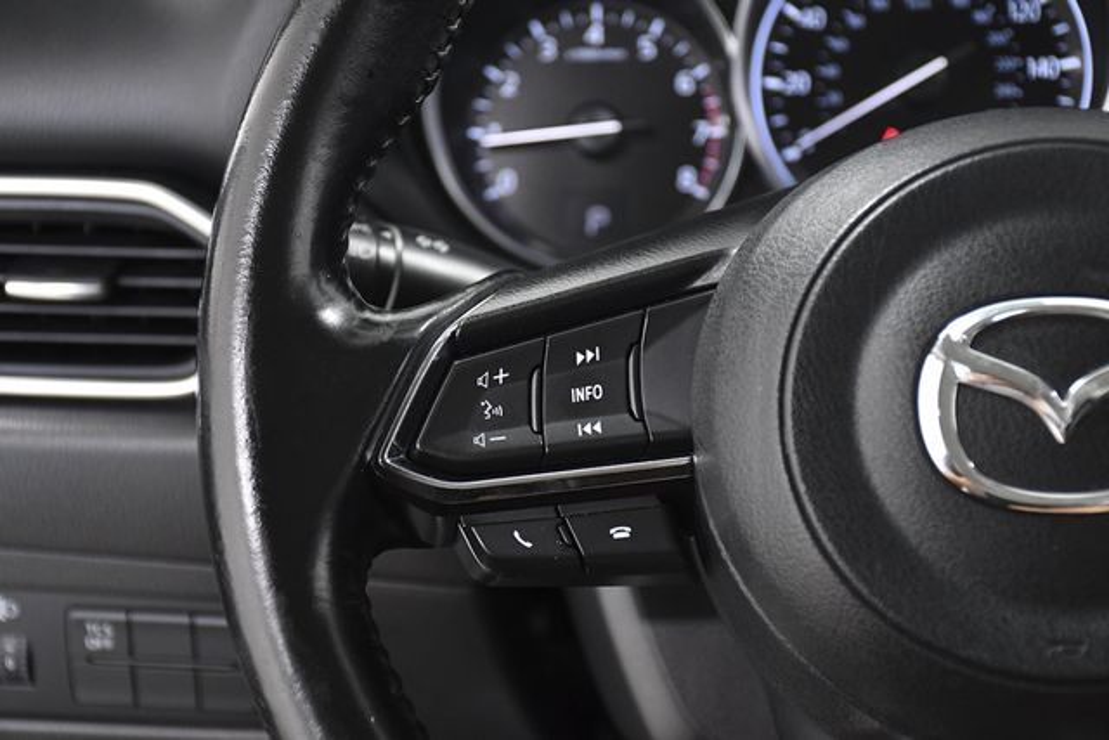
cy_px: 370
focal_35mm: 78
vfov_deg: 17.5
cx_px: 554
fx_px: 2403
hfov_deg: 26.0
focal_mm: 52
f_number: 4.8
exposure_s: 1/160
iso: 2500
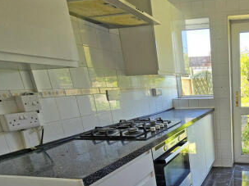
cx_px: 231
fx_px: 180
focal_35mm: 25
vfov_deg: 52.2
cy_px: 141
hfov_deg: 57.9
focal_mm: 2.2
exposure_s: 1/100
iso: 64
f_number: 2.2
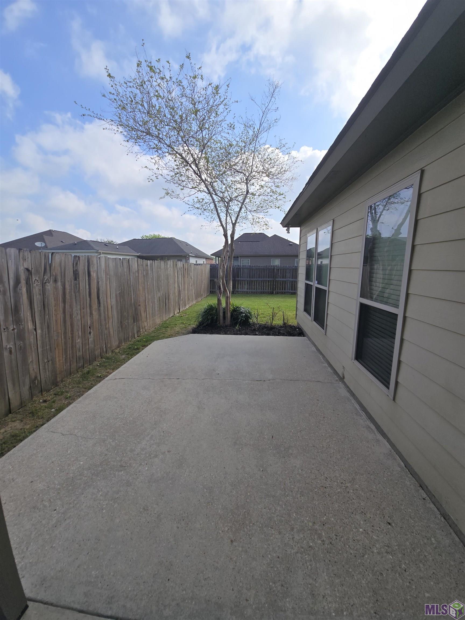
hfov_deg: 89.9
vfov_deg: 106.2
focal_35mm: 13
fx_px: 233
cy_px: 310
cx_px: 232
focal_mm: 2.2
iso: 50
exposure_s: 1/2565
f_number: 2.2
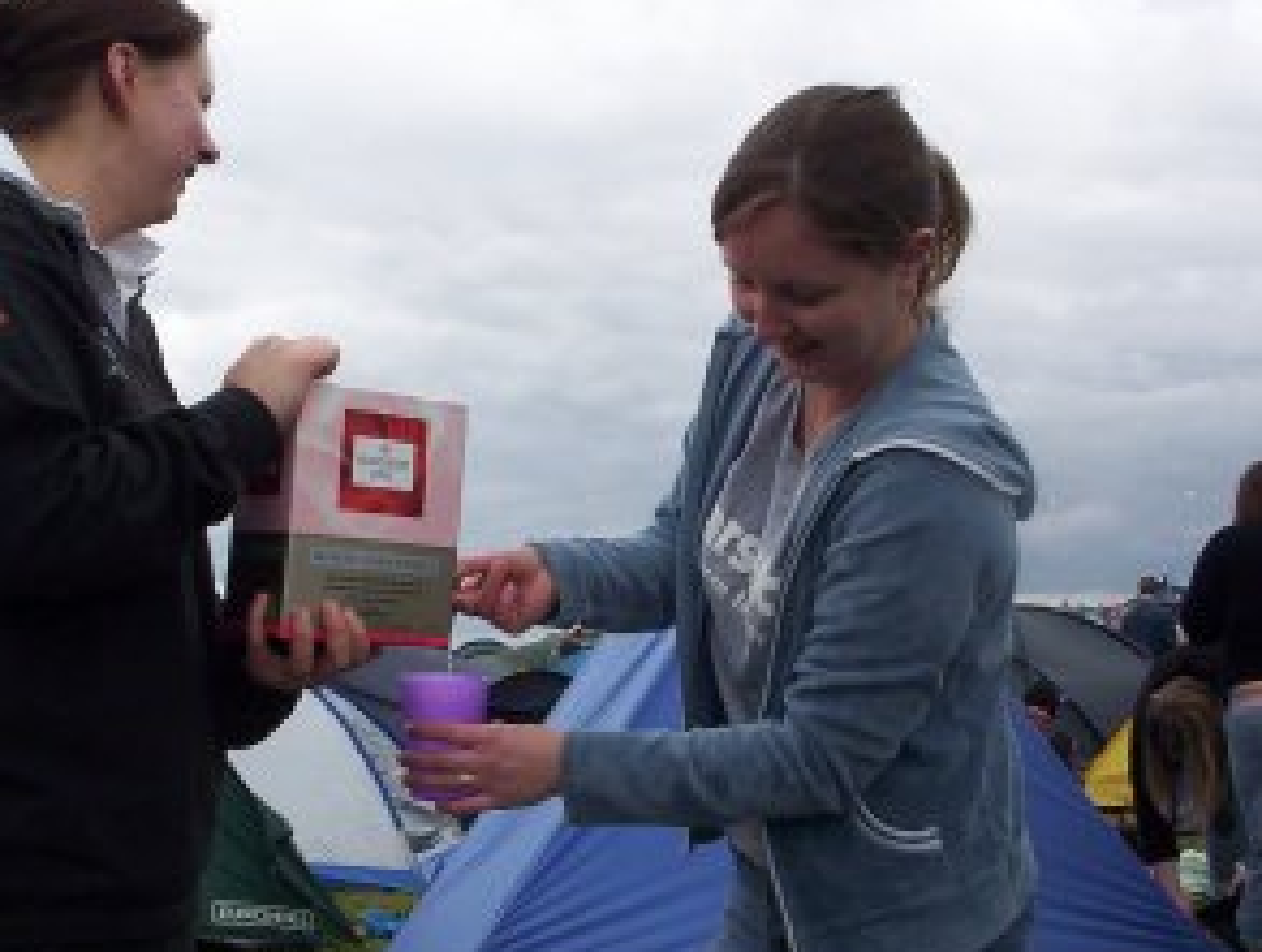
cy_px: 500
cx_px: 569
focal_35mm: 53
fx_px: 1936
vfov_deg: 27.6
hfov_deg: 36.1
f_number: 4.5
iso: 100
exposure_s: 1/382
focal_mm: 4.99
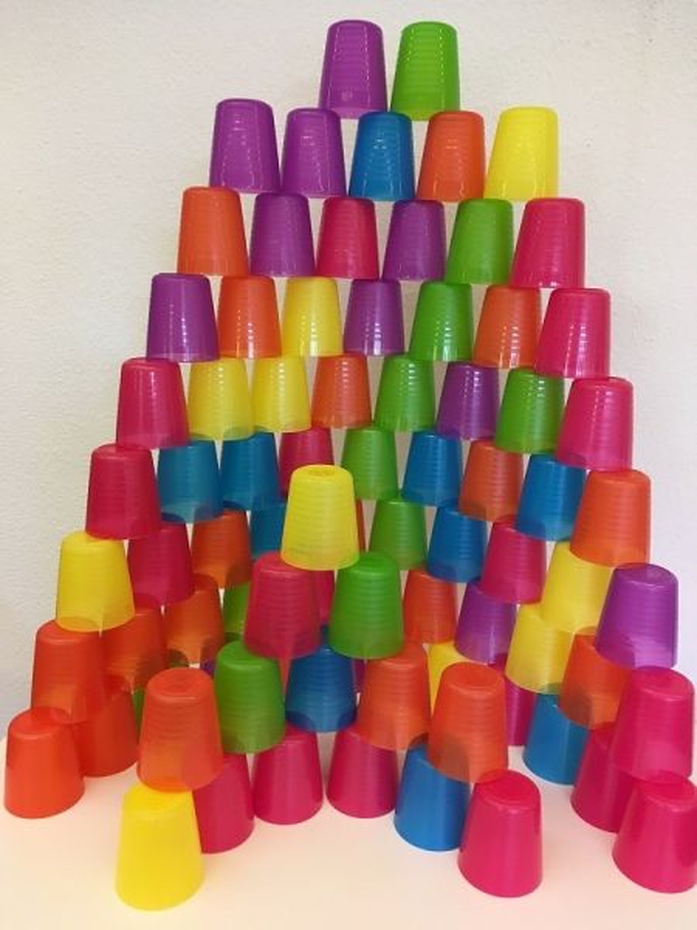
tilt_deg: -16.6
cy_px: 465
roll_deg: -1.2
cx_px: 348
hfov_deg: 48.2
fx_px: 779
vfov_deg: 61.7
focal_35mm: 29
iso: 50
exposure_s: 1/33
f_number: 2.2
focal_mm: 4.15
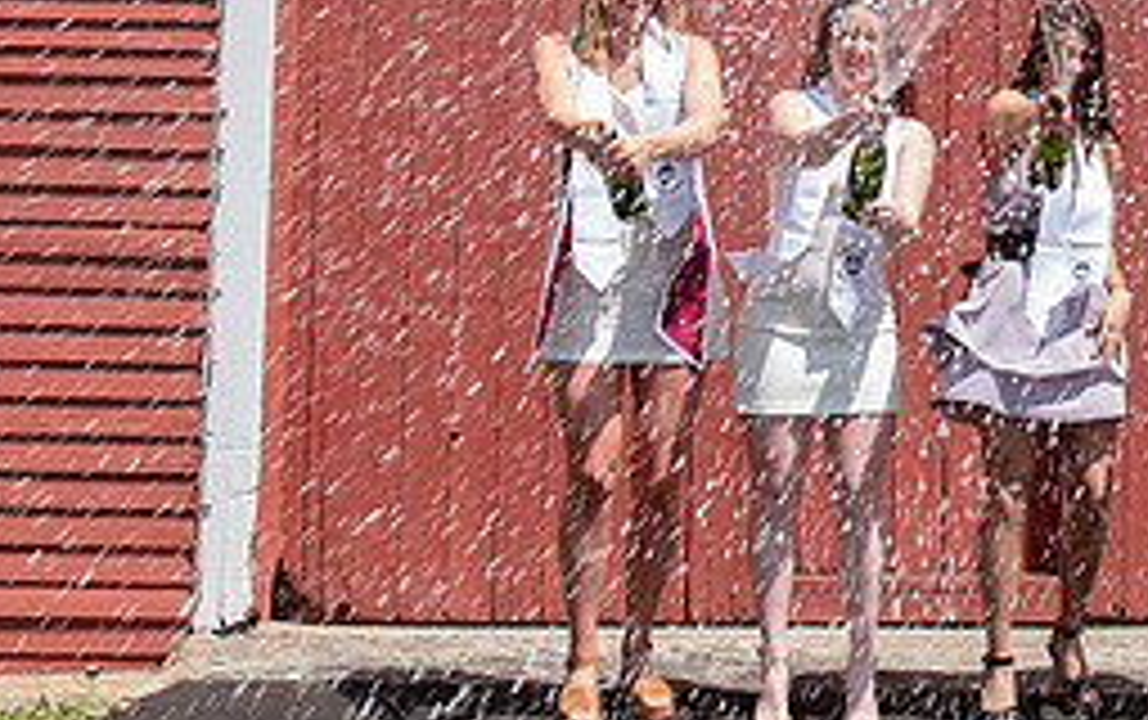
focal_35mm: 87
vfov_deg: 15.0
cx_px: 1040
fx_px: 2725
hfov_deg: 23.2
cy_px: 128
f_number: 5.6
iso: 100
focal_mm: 25
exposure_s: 1/250
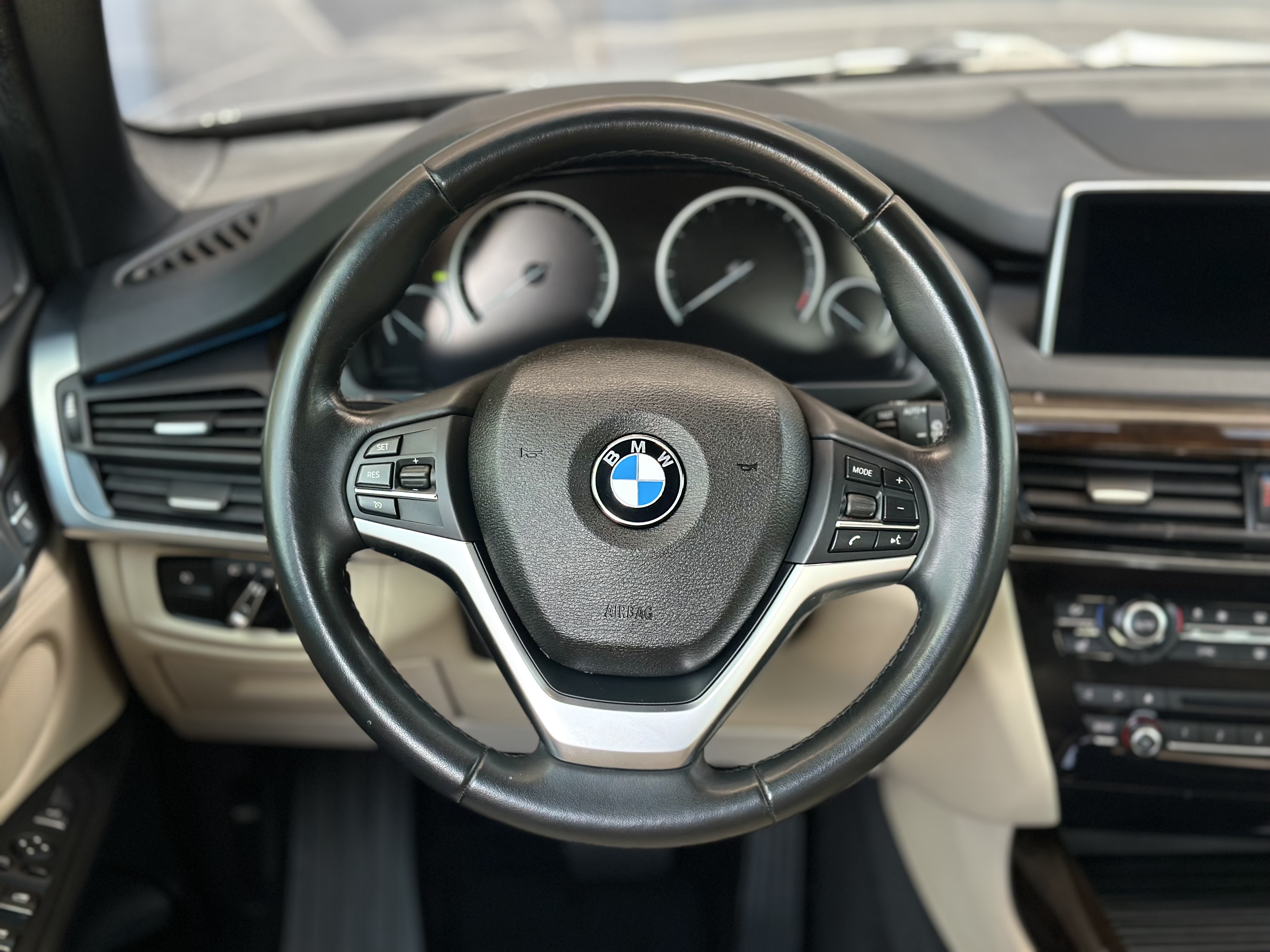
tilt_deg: -24.2
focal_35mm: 48
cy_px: 476
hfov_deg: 39.7
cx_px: 635
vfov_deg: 30.3
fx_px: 1761
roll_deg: +0.2
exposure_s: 1/101
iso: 125
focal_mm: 6.86
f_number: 1.78
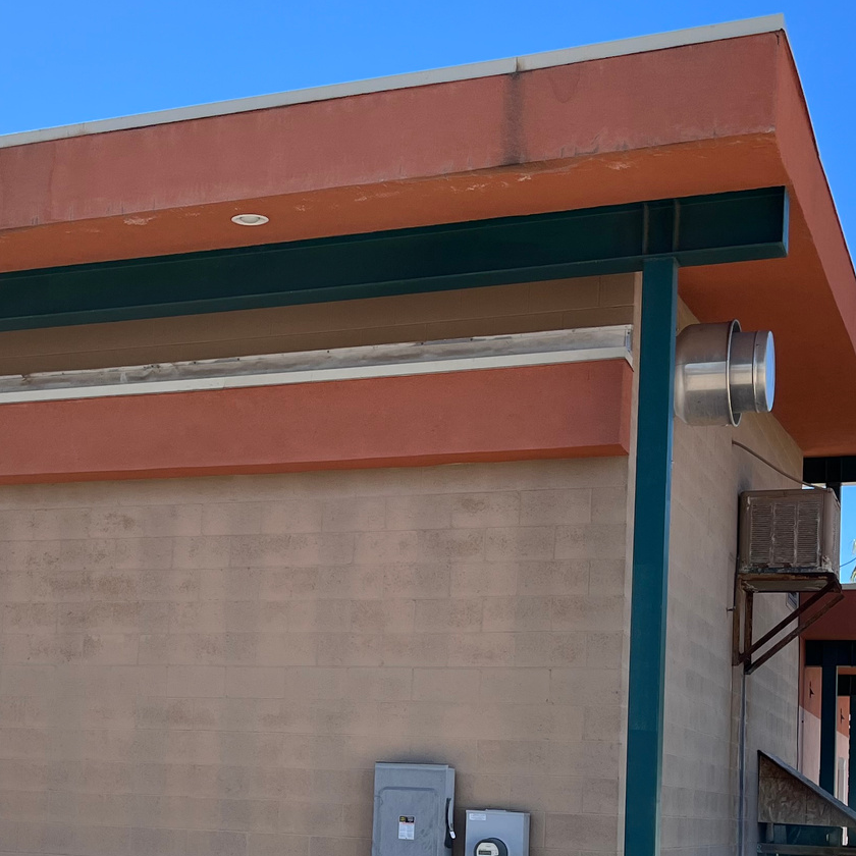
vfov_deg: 29.8
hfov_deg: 30.4
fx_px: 1567
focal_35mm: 56
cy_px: 699
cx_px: 318
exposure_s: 1/1862
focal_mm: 5.1
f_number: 1.6
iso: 50
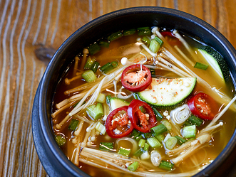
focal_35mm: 29
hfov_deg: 60.0
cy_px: 112
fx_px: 198
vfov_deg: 47.8
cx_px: 159
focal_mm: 20
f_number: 4
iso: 400
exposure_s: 1/50
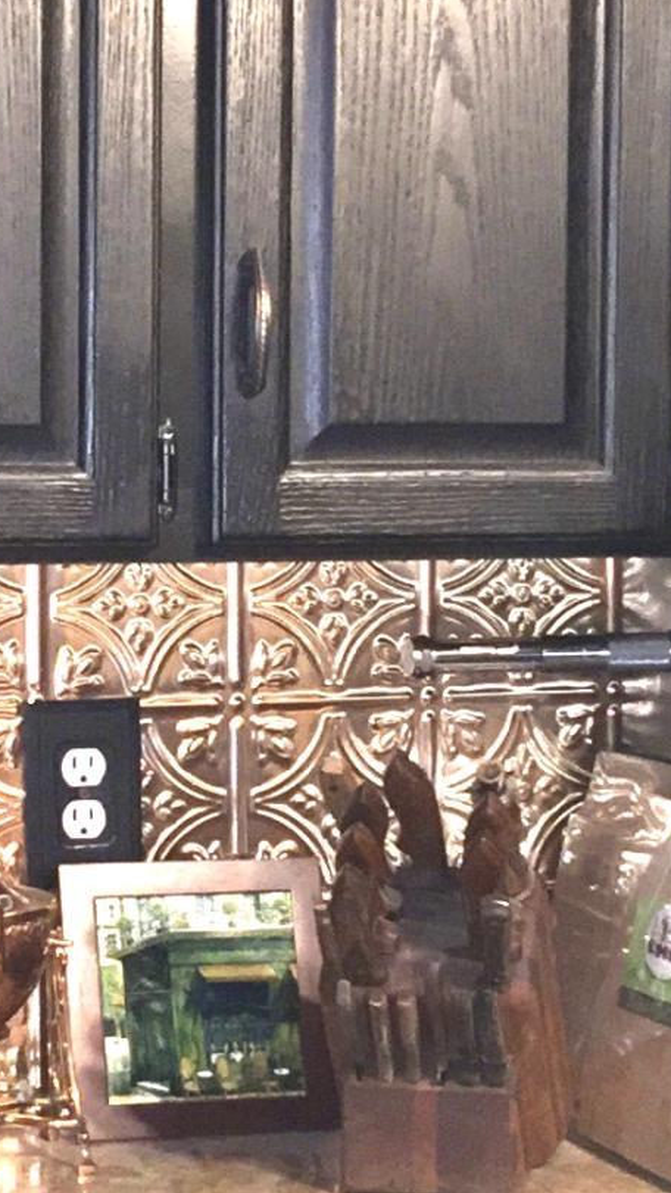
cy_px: 636
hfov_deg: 10.4
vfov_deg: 18.3
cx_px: 209
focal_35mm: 117
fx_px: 3698
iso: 64
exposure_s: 1/16
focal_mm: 4.15
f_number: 2.2
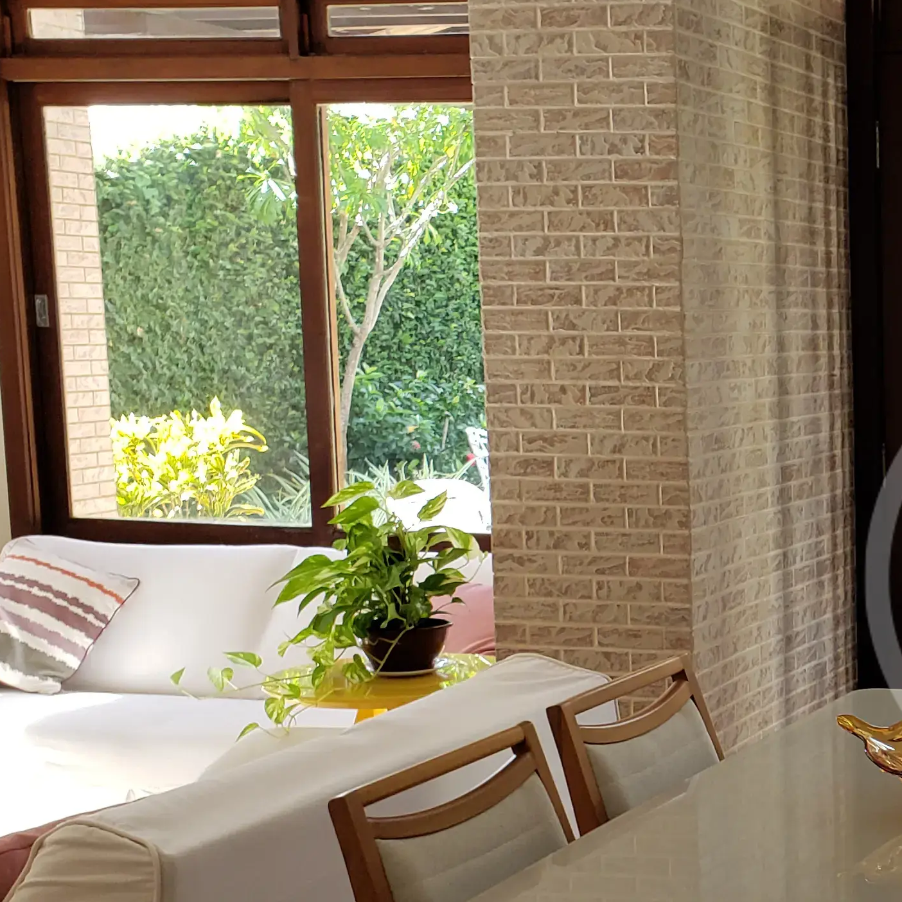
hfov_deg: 23.5
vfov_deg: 26.0
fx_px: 1946
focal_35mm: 66
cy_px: 578
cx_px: 1119
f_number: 2.4
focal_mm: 4.3
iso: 100
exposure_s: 1/100
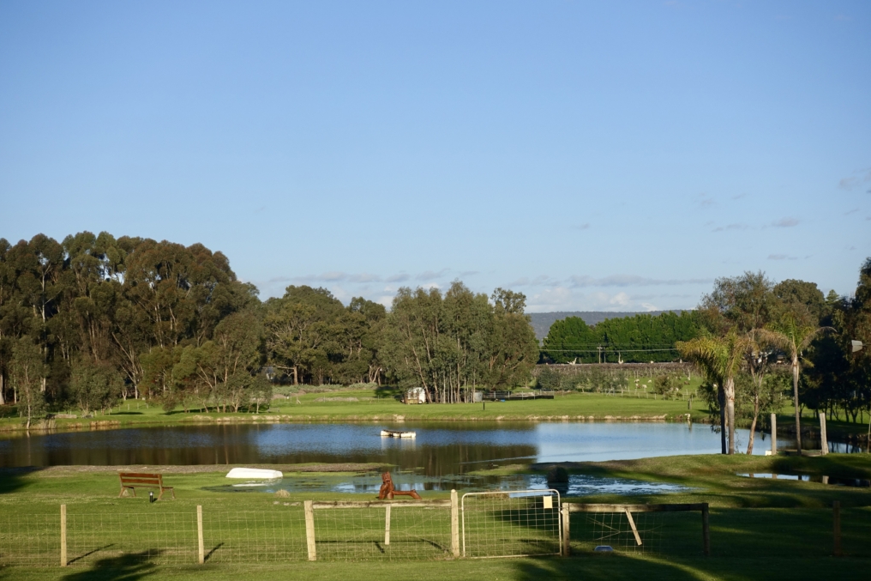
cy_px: 288
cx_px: 434
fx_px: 1717
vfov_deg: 19.2
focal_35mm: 71
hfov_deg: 28.5
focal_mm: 25.7
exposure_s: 1/640
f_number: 5.6
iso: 125
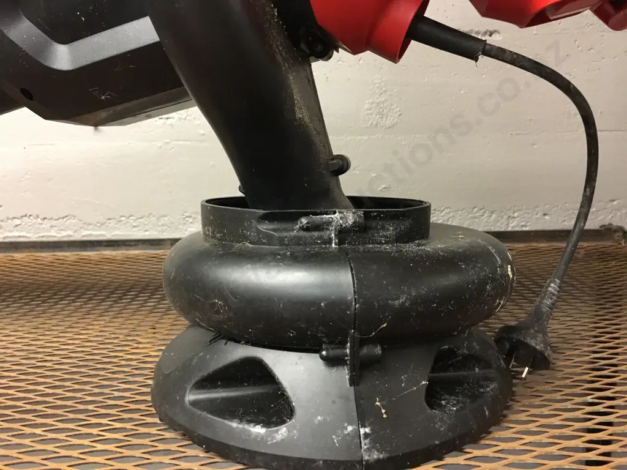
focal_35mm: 29
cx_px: 314
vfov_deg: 48.2
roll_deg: +0.4
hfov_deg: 61.7
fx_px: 525
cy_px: 235
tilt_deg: -6.1
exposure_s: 1/10
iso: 100
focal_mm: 4.15
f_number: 2.2
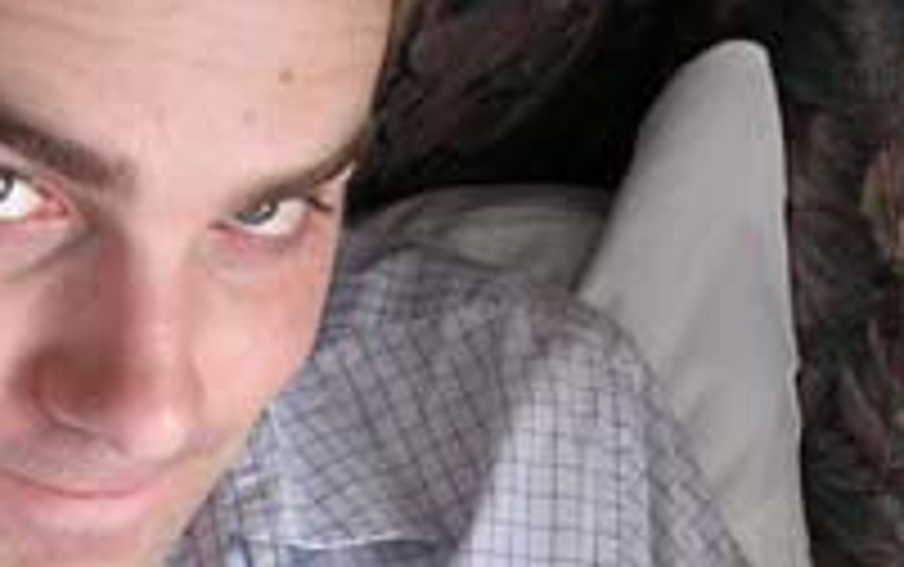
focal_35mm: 80
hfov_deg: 25.6
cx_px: 279
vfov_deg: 15.8
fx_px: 1973
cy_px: 670
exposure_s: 1/14.2
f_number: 2.8
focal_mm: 5.8
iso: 100
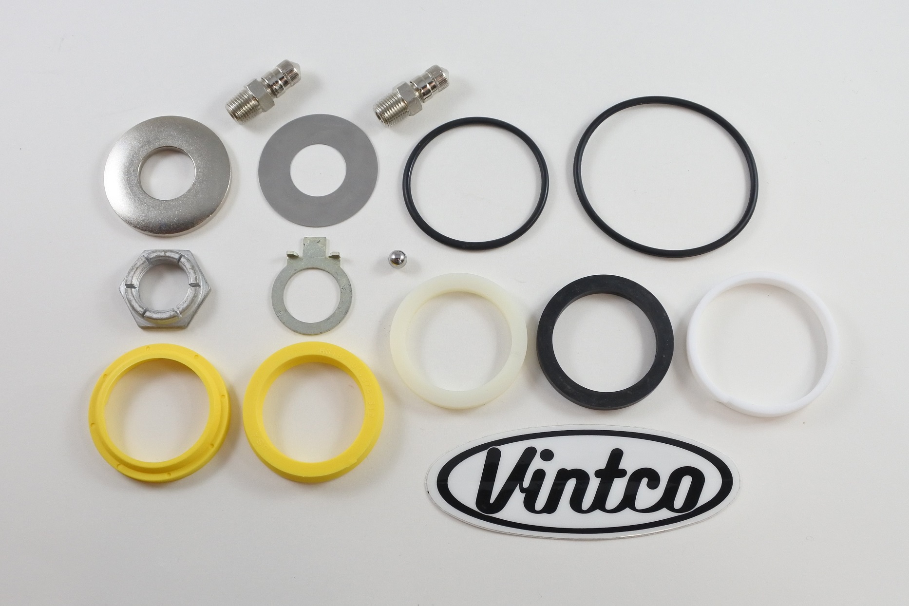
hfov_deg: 49.6
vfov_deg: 34.2
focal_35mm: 39
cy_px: 303
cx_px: 454
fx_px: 985
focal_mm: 14.7
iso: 450
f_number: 4.2
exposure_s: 1/125
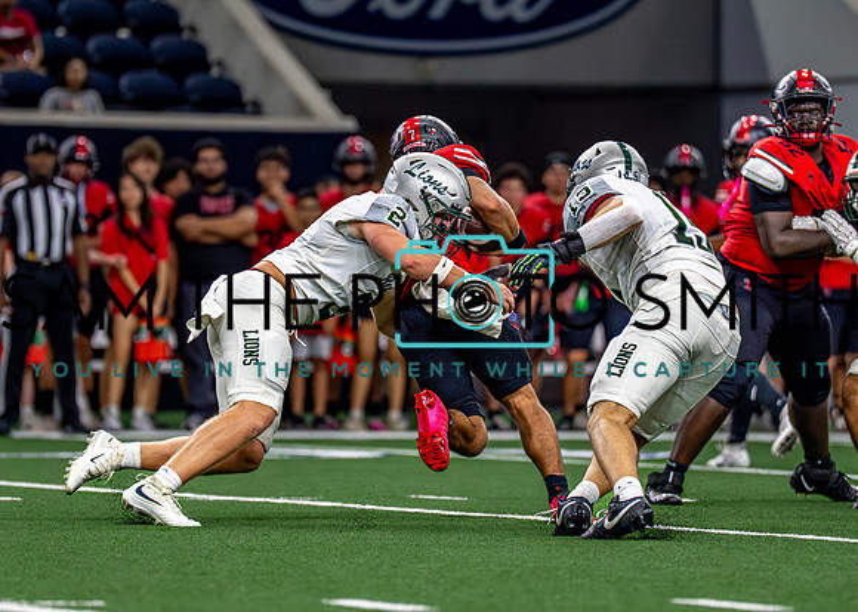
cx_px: 404
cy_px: 296
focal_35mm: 375
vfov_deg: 3.8
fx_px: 9140
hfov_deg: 5.4
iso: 4000
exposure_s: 1/2000
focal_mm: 200
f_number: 2.8
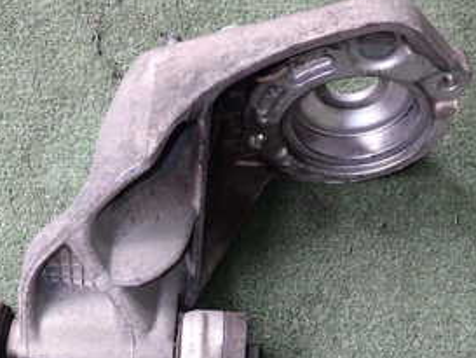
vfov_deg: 21.8
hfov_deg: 29.4
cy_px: 323
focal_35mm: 66
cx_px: 234
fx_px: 908
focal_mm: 5.4
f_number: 2.3
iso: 100
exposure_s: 1/80
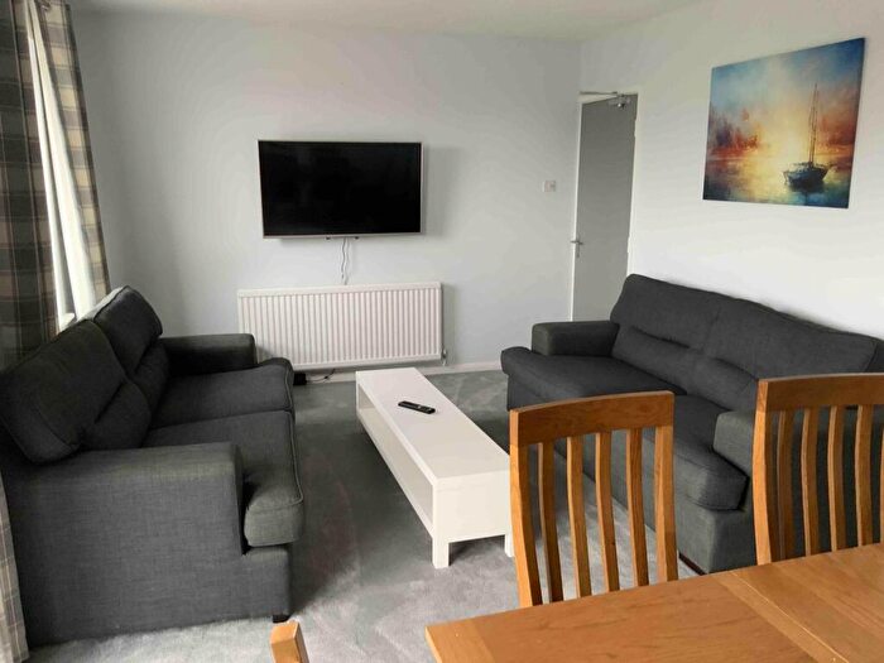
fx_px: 741
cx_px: 442
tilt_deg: -10.5
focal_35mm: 29
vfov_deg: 48.2
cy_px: 332
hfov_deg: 61.7
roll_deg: -0.1
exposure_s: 1/45
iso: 100
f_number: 1.8
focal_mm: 3
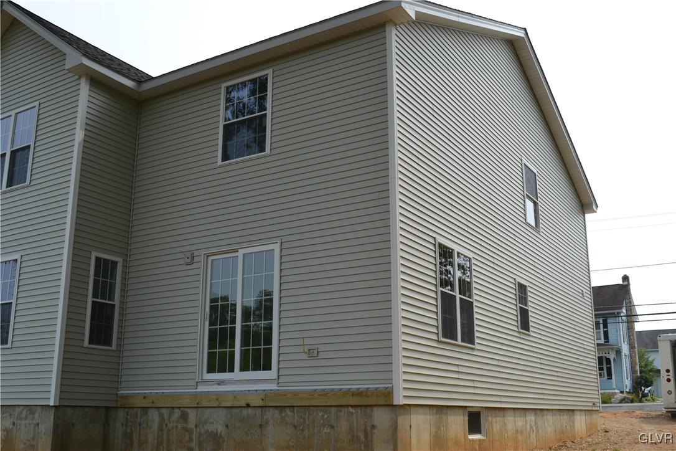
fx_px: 676
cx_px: 338
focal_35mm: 36
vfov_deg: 36.9
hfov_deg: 53.1
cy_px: 226
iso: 100
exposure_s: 1/250
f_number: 8
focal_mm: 24
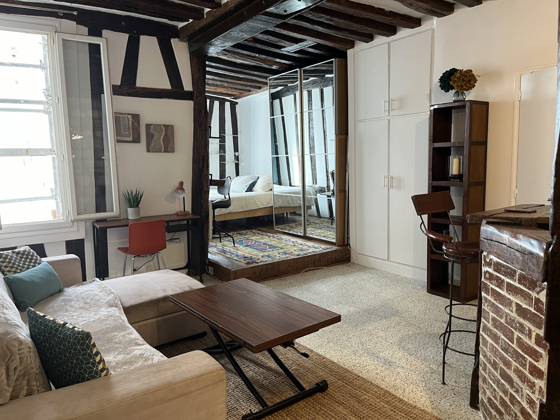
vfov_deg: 53.1
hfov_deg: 67.3
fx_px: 421
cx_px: 280
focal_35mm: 26
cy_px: 210
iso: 160
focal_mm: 5.1
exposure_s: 1/50
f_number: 1.6
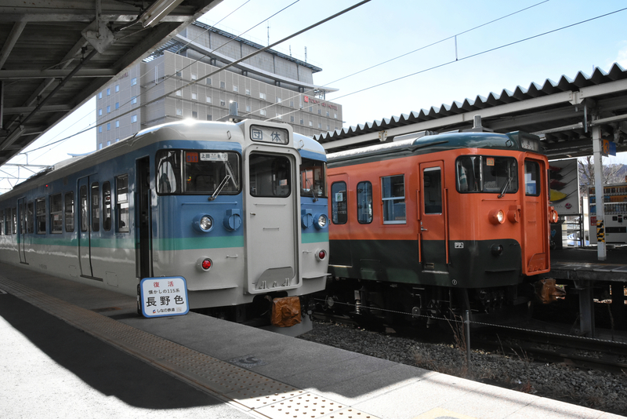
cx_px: 314
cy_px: 210
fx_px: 470
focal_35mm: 27
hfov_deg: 67.4
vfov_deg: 48.0
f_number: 14
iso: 2200
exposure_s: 1/800
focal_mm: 18
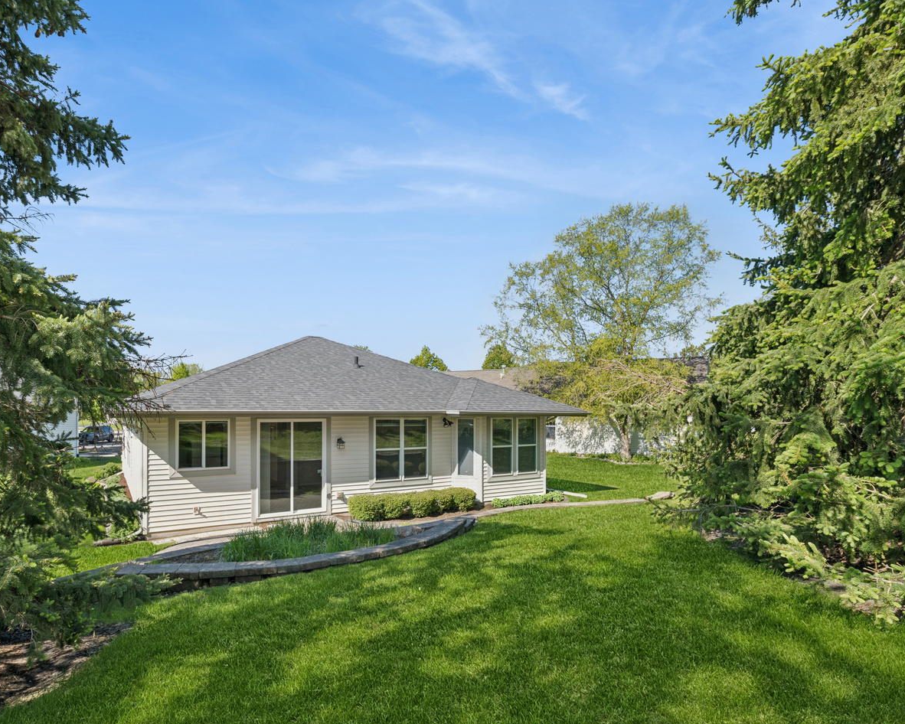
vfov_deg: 73.6
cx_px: 401
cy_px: 400
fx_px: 482
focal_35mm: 18
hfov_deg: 86.0
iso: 200
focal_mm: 14
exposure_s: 1/160
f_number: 8
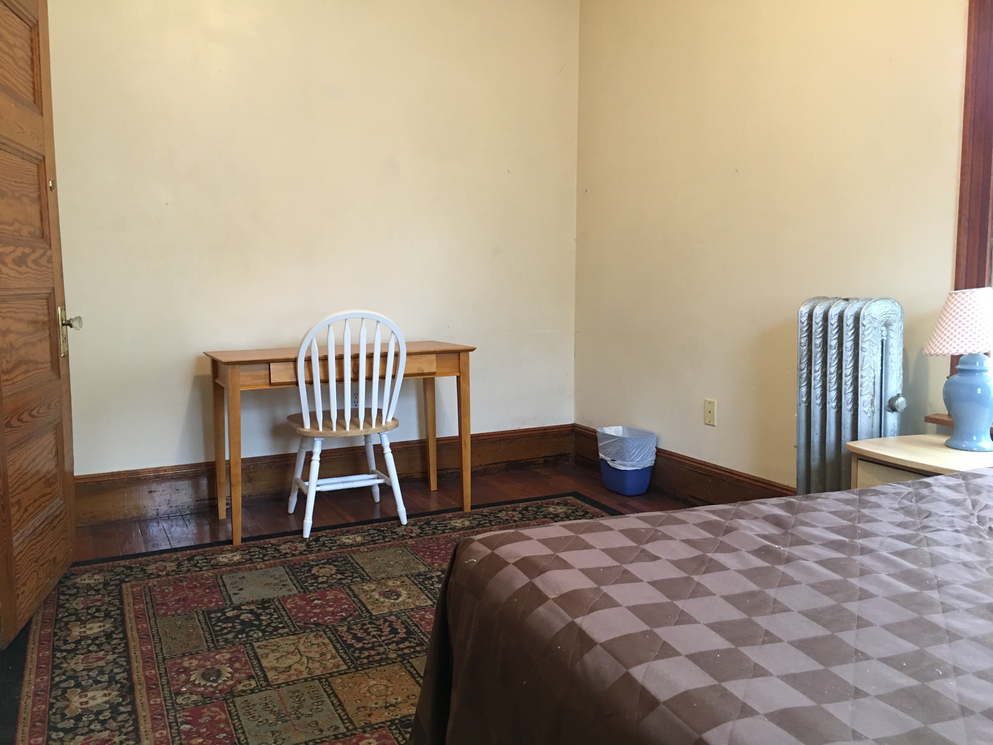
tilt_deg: -5.6
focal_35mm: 29
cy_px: 372
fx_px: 832
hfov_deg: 61.7
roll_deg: +0.4
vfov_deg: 48.2
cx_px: 496
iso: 100
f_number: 2.2
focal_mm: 4.15
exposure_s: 1/8
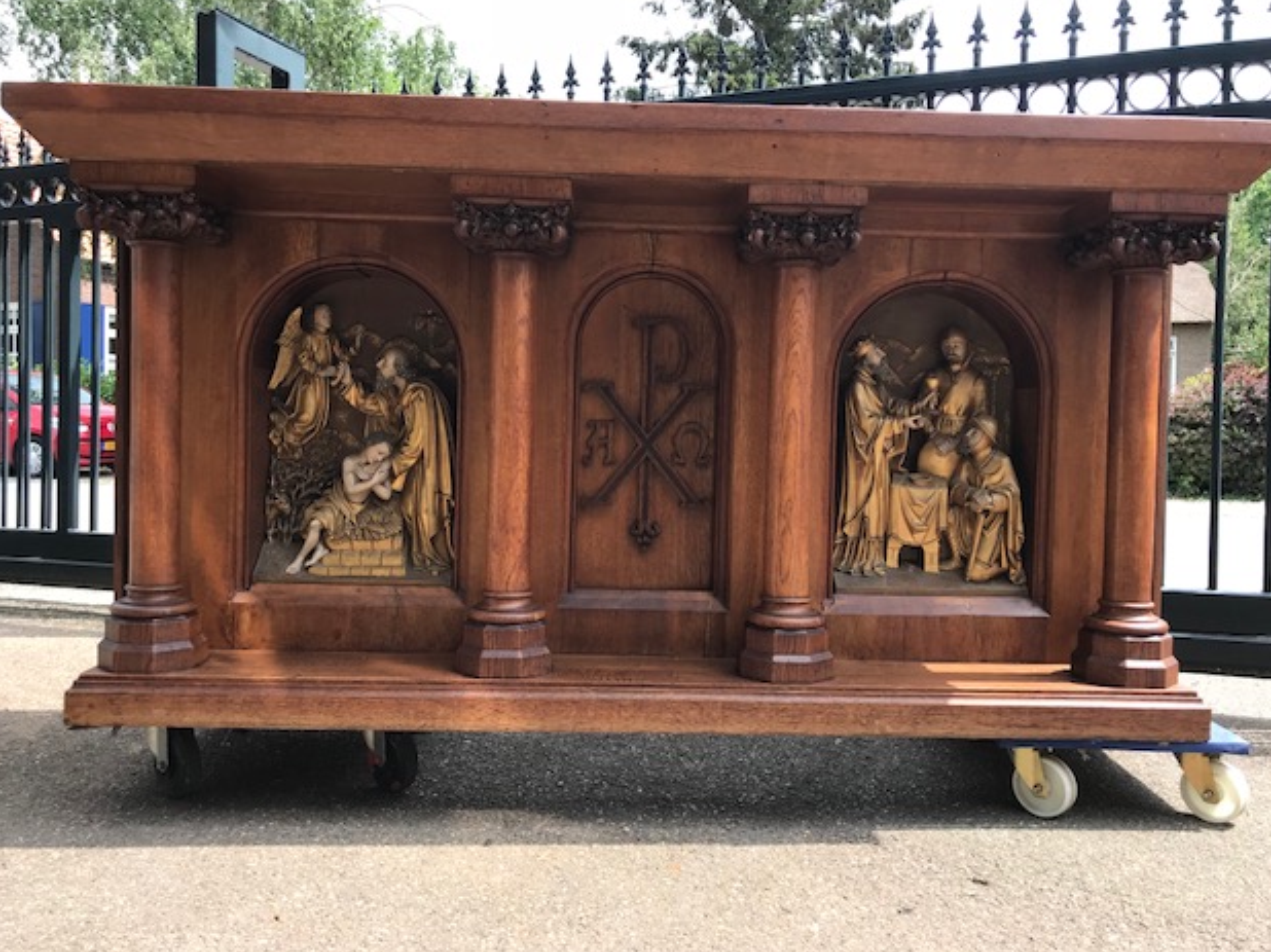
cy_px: 469
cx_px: 648
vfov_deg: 48.2
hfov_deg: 61.7
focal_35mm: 29
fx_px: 1064
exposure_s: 1/532
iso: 20
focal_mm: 3.99
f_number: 1.8
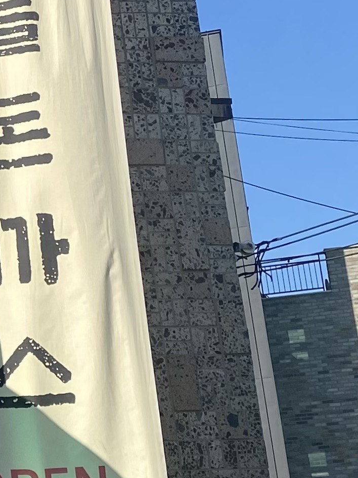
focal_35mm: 109
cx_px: -325
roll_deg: +1.5
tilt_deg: +18.9
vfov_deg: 18.0
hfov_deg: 12.2
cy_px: 218
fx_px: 1504
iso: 32
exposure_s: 1/1866
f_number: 1.8
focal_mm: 4.25
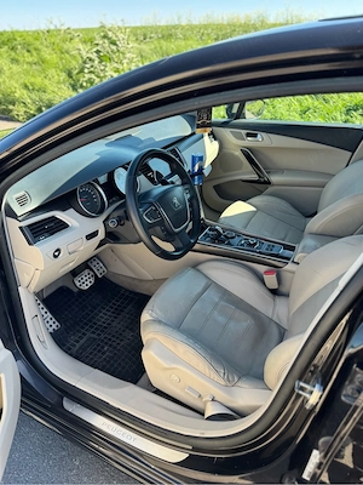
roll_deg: -0.4
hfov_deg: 56.8
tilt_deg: -29.6
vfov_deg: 71.6
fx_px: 336
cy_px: 242
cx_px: 182
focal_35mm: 24
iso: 80
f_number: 1.78
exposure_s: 1/404
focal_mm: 6.76
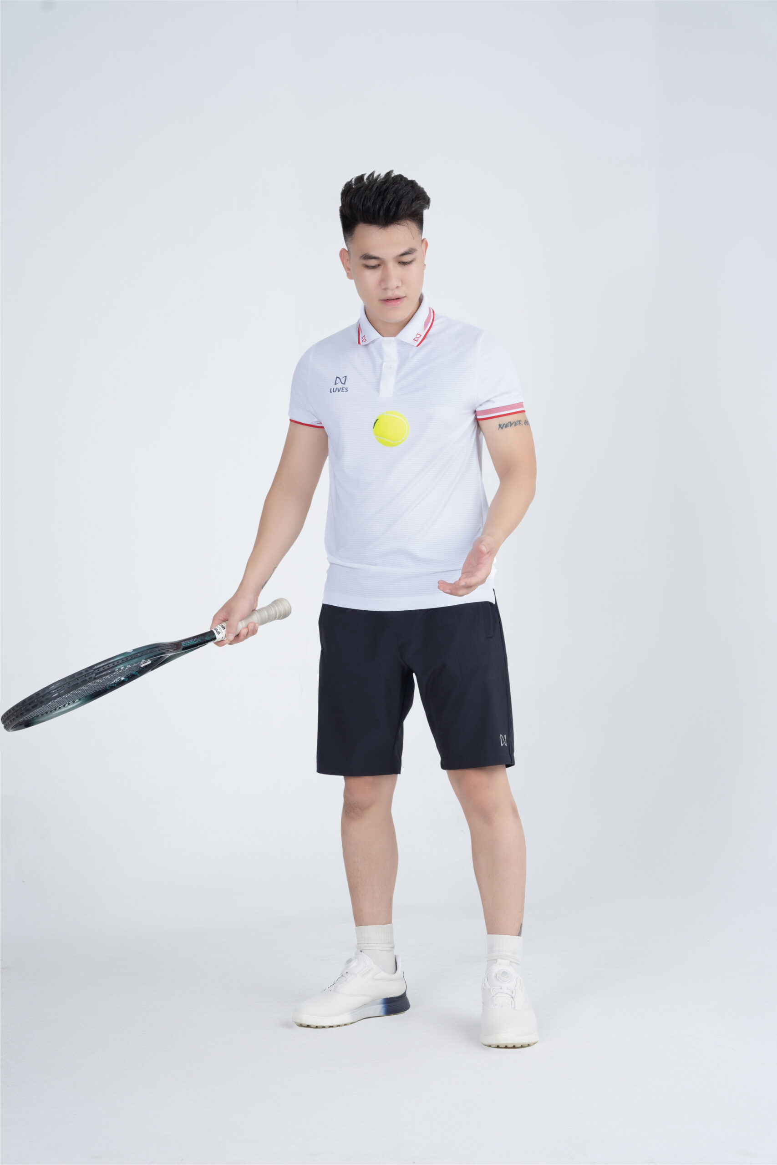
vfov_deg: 34.5
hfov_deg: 23.4
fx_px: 1874
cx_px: 388
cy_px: 582
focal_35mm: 58
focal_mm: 57.9
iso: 125
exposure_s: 1/250
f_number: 7.1
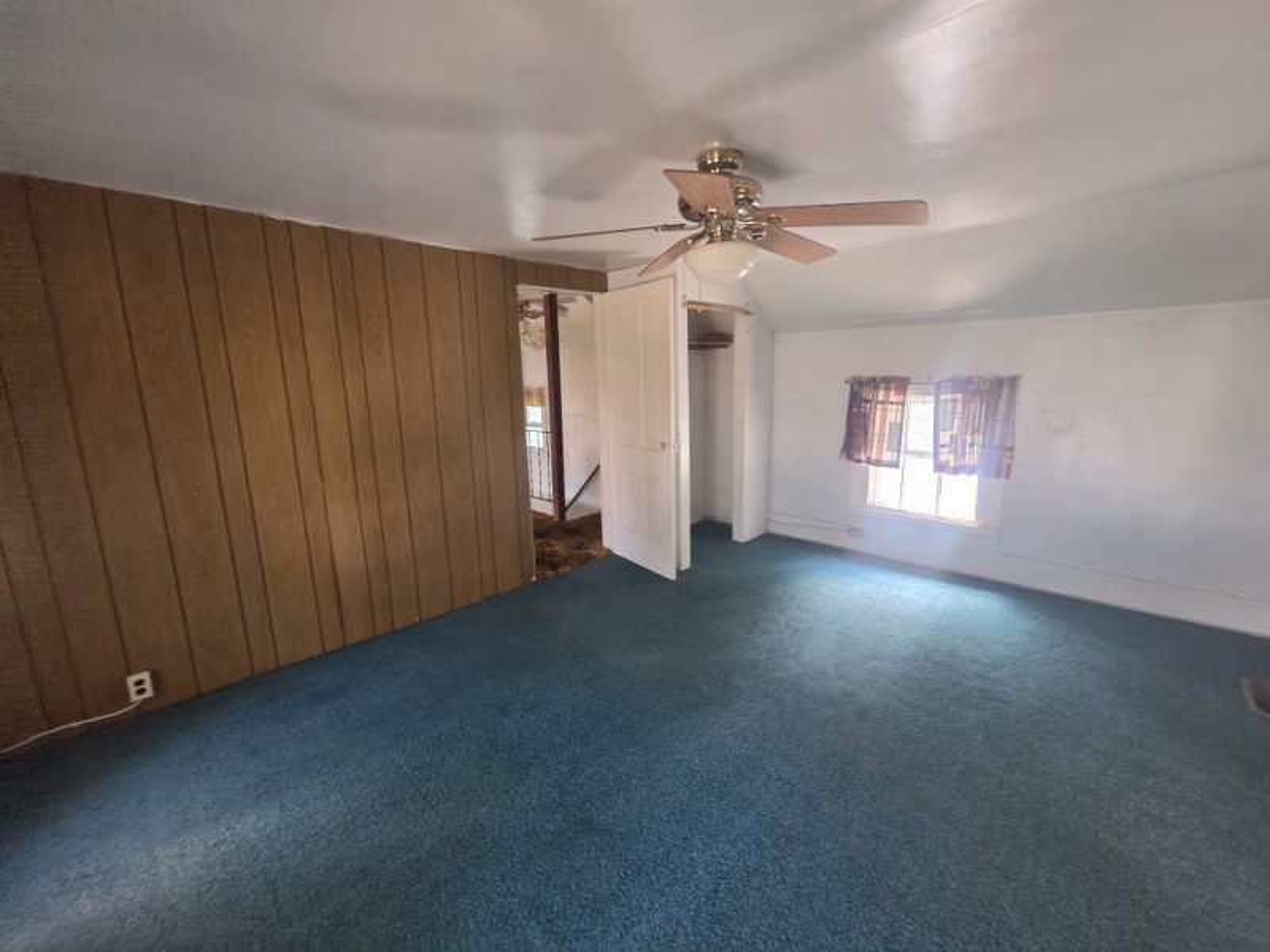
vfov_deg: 89.9
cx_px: 635
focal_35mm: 13
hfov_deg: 106.2
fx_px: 477
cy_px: 476
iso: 1000
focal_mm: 2.2
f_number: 2.2
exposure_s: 1/60
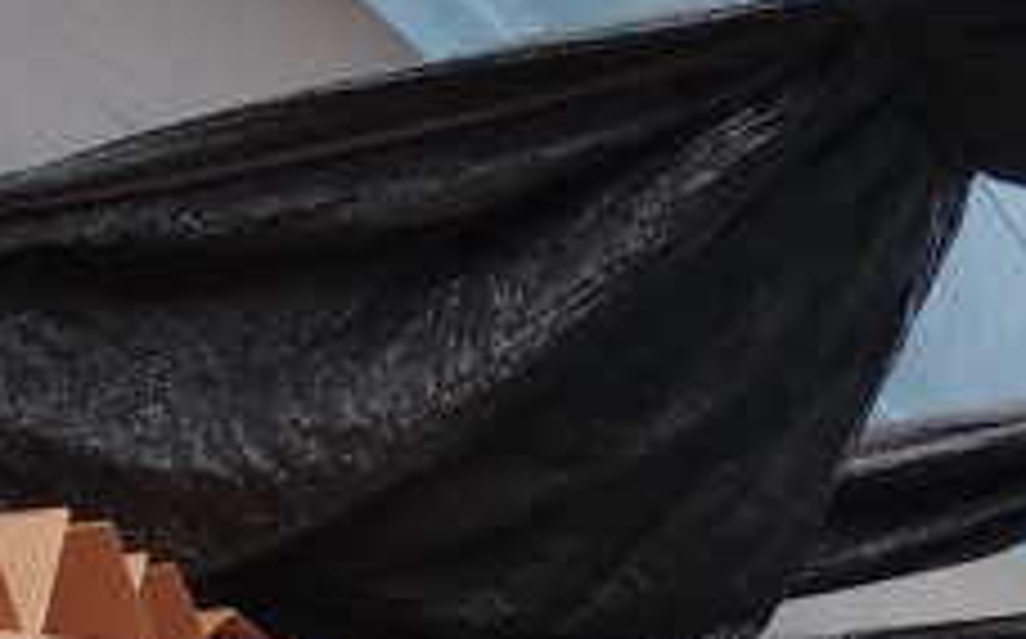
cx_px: 207
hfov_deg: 16.1
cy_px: 1523
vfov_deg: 9.1
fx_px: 3604
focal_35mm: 129
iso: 306
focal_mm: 4.95
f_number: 1.9
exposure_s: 1/50
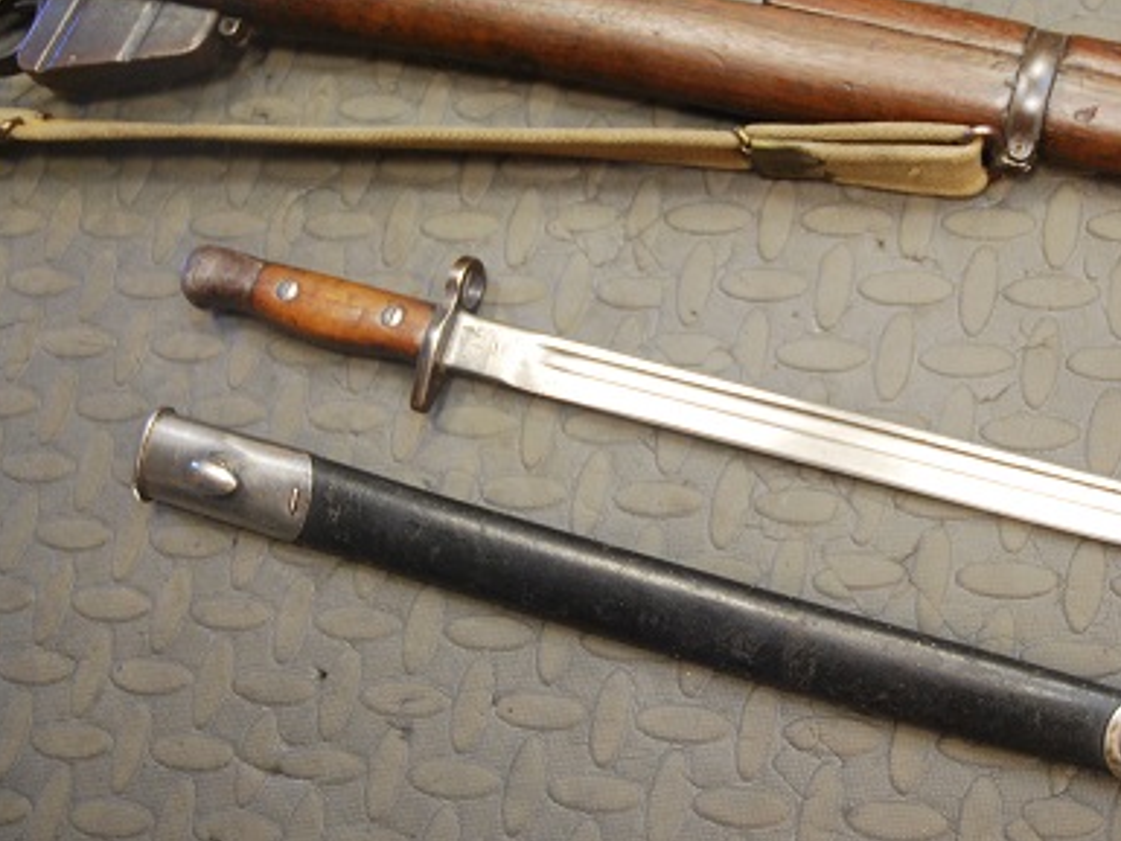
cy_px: 383
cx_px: 766
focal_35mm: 54
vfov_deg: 27.0
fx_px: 1749
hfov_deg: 35.1
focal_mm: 24
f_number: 3.8
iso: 800
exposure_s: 1/30
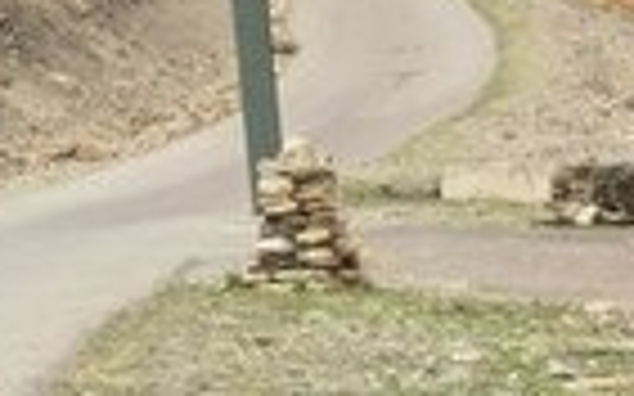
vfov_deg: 9.1
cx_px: -814
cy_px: 295
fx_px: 2487
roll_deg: +6.1
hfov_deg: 12.1
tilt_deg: +0.9
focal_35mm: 144
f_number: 2.2
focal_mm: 4.15
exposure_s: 1/344
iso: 32
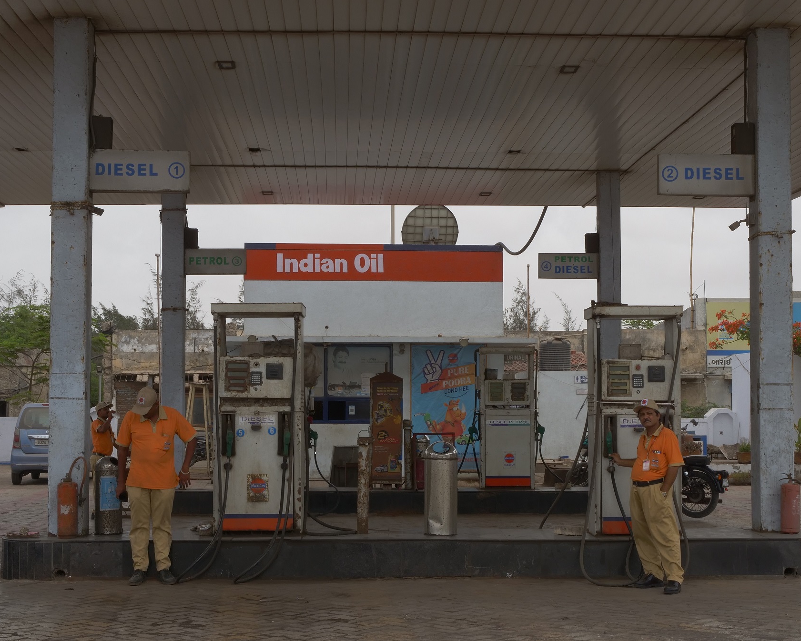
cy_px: 321
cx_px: 420
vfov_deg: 25.8
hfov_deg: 31.9
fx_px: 1399
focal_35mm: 59
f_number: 16
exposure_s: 1/125
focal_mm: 28
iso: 200
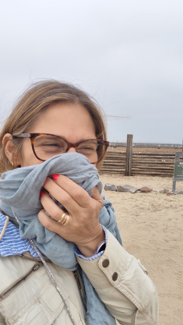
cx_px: 98
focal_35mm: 27
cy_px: 158
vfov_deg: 69.8
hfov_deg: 42.9
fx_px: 233
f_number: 1.88
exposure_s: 1/940
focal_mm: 5.56
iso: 50
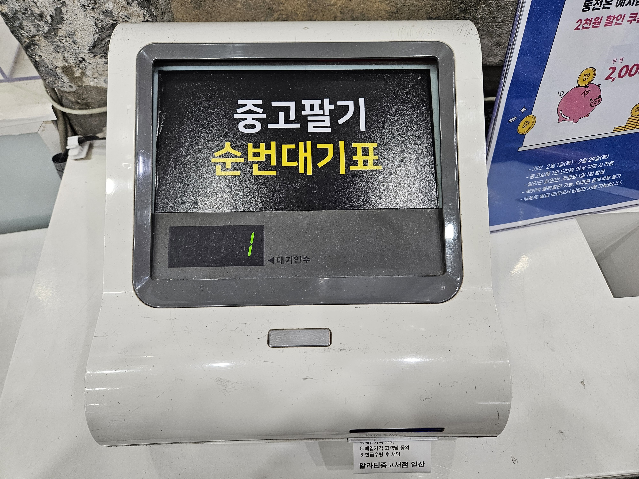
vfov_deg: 58.9
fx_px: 425
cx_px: 320
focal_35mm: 23
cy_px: 240
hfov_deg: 73.9
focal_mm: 5.4
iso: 200
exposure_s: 1/120
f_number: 1.8
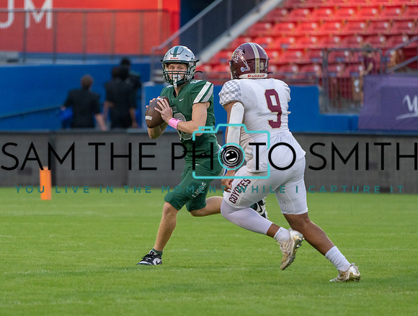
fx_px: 5870
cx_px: 167
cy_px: 149
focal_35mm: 484
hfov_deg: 4.1
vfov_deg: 3.1
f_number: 5.6
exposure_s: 1/1250
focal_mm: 400
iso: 3200
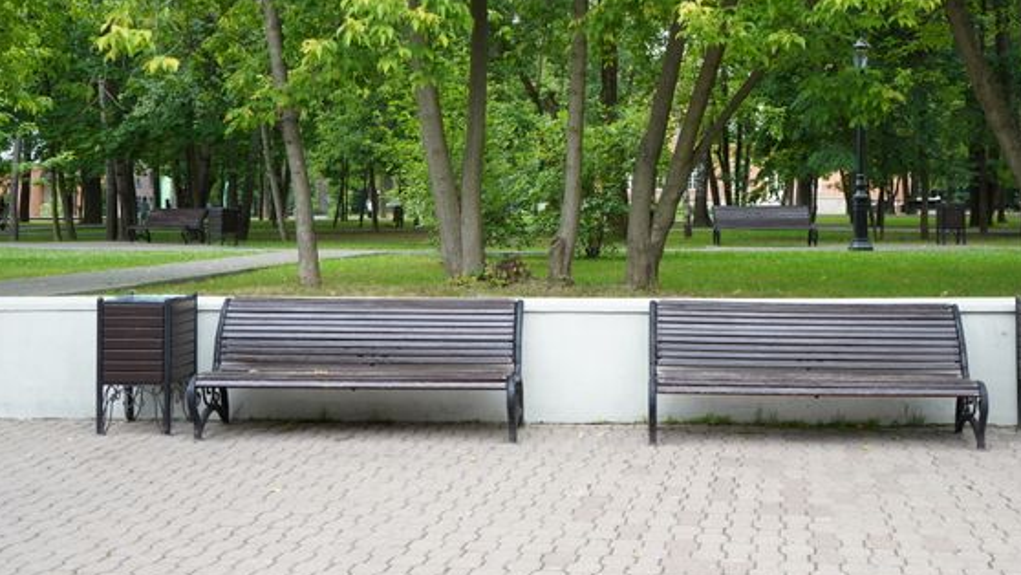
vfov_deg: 28.1
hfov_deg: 48.0
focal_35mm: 42
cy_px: 176
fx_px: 1137
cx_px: 629
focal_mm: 32
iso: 640
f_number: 4
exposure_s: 1/160
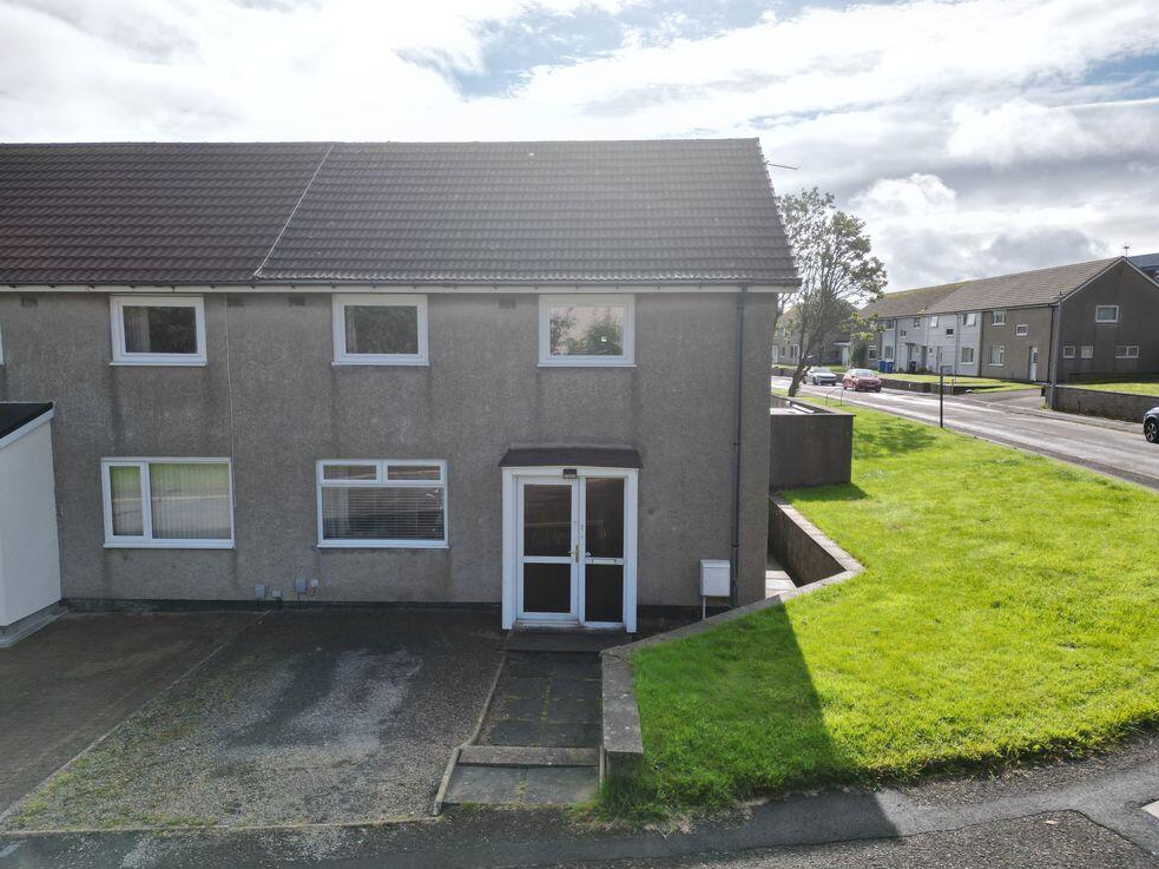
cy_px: 435
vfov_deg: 54.9
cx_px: 558
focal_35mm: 25
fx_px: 837
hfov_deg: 69.4
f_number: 1.7
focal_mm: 6.72
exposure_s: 1/5000
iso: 110
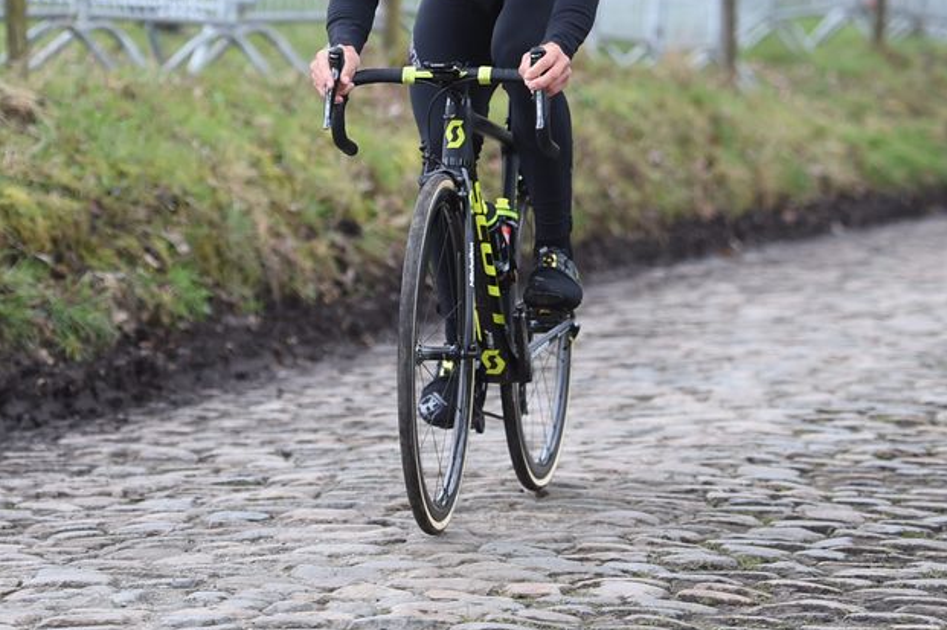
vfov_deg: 6.9
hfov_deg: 10.4
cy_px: 76
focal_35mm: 197
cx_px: 450
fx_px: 5178
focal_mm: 102
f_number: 2.8
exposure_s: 1/1000
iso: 800
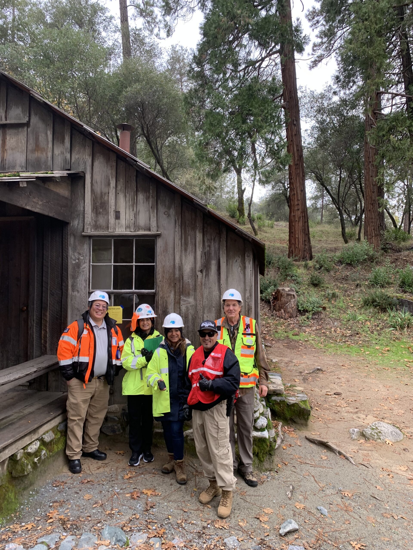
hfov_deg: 53.1
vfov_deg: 67.3
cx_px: 206
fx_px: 414
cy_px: 275
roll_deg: -2.5
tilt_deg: +2.6
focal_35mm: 26
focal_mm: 4.25
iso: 32
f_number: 1.8
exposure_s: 1/122
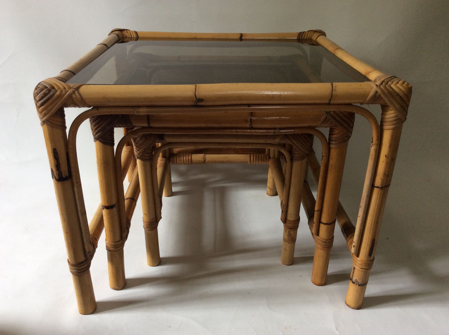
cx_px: 224
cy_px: 168
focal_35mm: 32
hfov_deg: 56.9
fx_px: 414
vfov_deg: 44.1
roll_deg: +2.0
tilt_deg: -27.9
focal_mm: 3.3
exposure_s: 1/25
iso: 50
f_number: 2.4
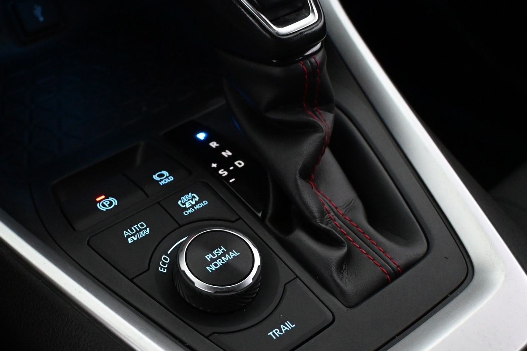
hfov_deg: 37.2
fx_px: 780
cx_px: 215
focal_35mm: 53
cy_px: 219
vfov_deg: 25.3
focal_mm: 27.5
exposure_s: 1/60
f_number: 4.5
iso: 5000
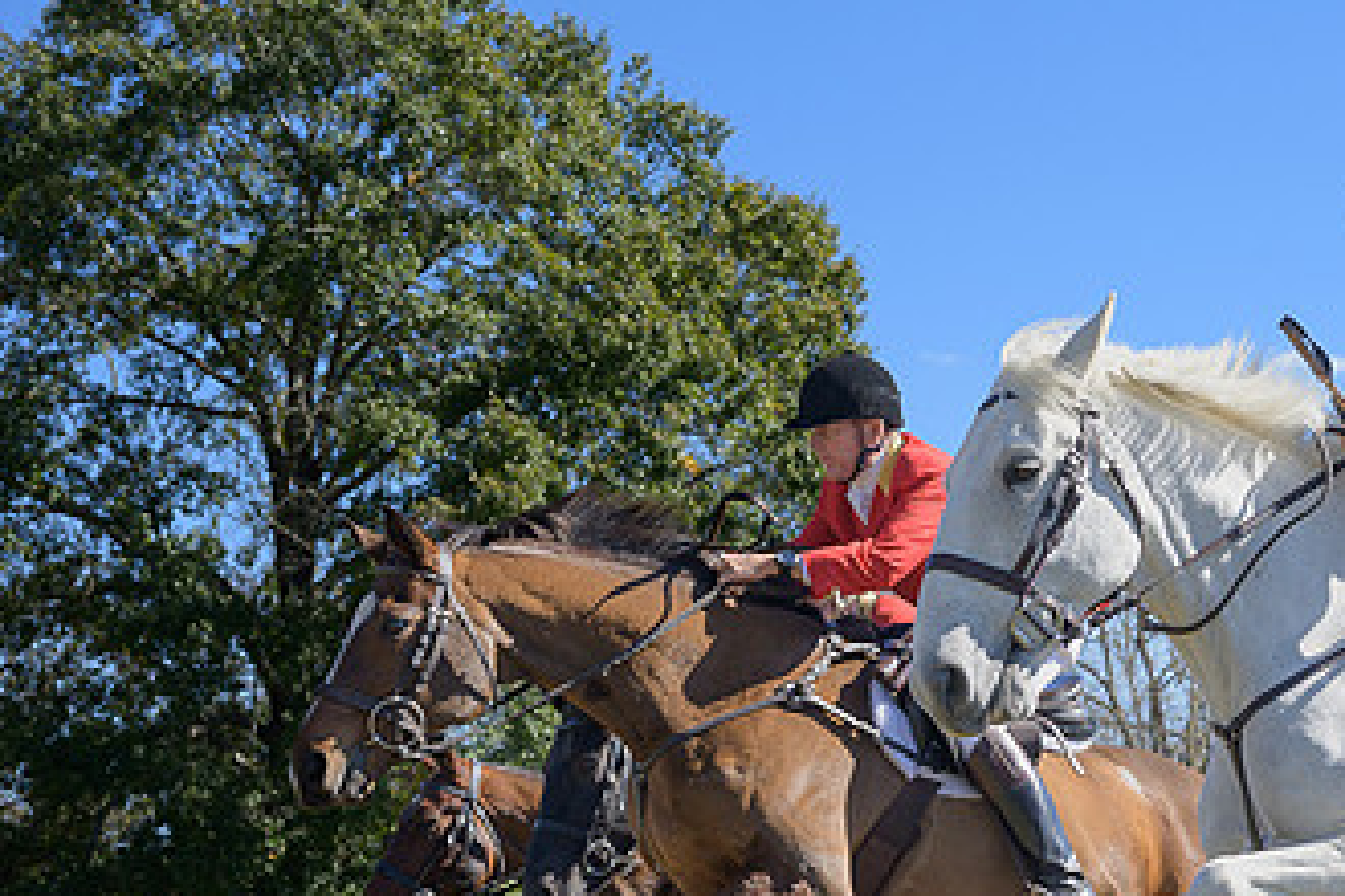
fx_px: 3250
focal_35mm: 87
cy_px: 743
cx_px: 1166
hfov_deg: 22.9
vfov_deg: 15.6
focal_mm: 41
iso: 200
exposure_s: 1/800
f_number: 5.6
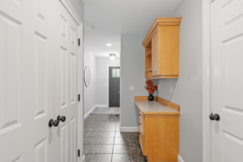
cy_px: 81
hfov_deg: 90.0
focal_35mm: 18
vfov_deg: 67.4
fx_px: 122
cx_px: 122
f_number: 8
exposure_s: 1.3
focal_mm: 12
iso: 400
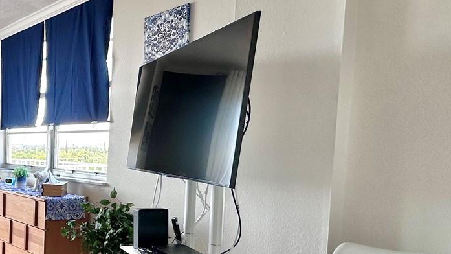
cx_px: -38
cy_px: 170
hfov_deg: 44.3
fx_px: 419
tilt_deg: -4.3
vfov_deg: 33.4
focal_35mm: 35
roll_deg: -0.7
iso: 40
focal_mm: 2.22
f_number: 2.2
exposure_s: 1/179
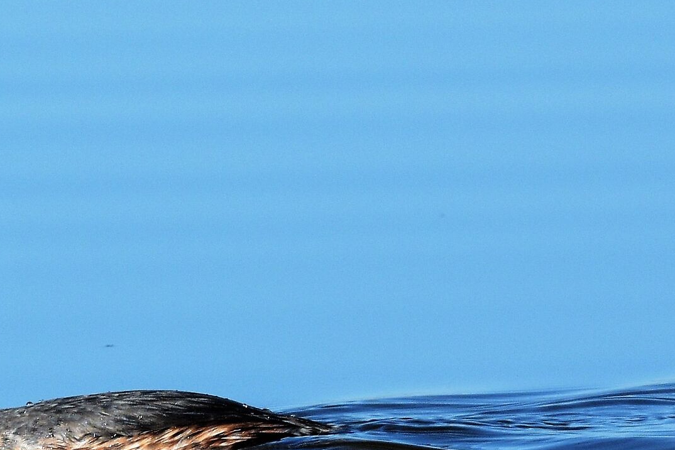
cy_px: 395
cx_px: -30
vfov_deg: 1.4
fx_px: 18861
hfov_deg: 2.0
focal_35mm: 1006
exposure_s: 1/2500
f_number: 6.3
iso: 400
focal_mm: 300
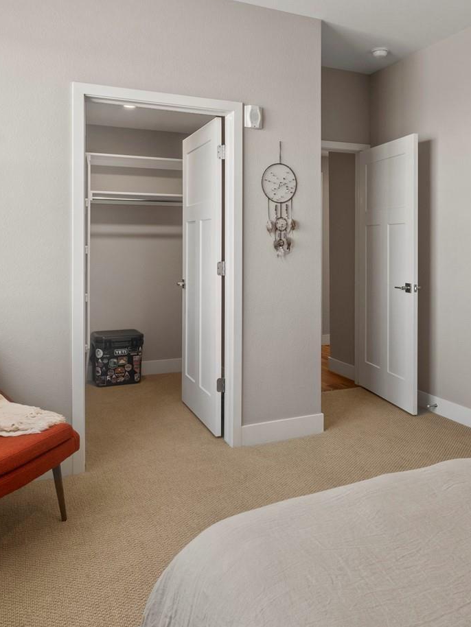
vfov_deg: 62.8
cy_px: 247
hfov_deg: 49.6
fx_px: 508
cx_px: 266
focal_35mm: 28
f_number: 8
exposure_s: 1/8
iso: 200
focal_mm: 8
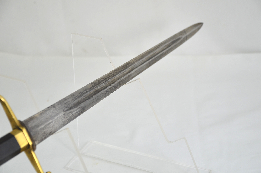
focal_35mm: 93
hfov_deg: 22.0
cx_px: 130
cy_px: 86
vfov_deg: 14.6
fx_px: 673
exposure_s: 1/320
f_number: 5
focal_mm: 62
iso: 400
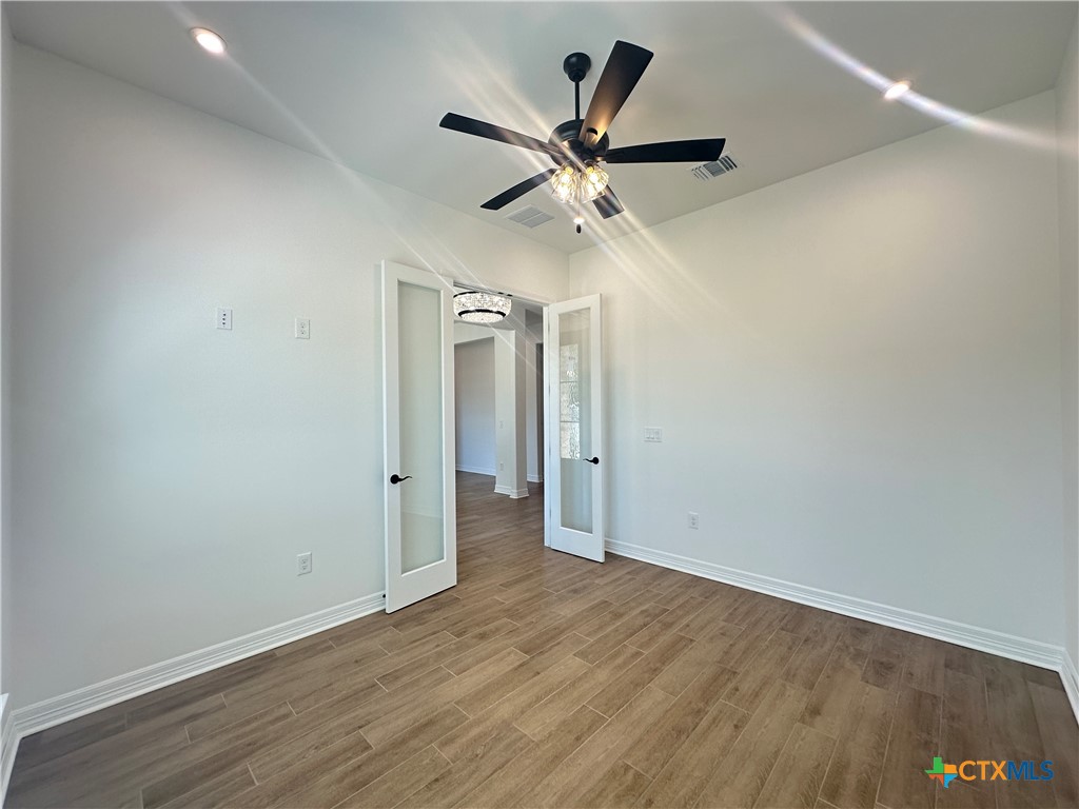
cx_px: 540
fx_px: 436
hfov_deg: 102.1
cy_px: 404
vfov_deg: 85.7
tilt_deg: +0.0
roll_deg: +0.0
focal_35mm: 14
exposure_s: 1/120
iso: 100
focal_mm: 2.22
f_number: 2.2
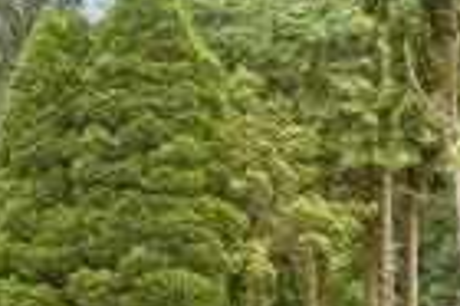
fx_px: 651
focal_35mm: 51
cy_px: 321
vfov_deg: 24.9
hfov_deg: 31.0
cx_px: -128
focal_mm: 10
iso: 160
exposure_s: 1/60
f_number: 8
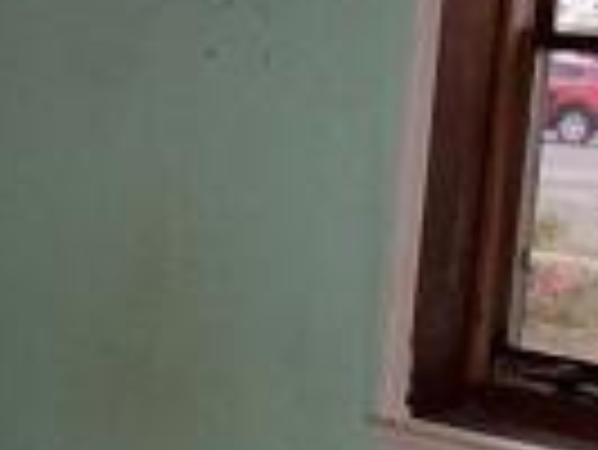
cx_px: 81
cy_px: 439
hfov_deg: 16.8
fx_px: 2006
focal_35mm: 116
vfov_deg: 12.7
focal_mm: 6
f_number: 2.7
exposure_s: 1/64
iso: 80
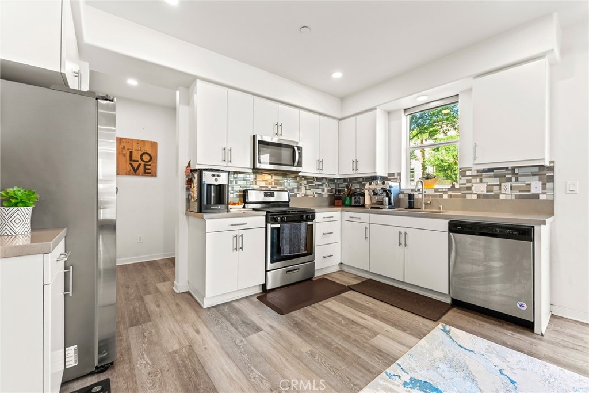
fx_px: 229
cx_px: 294
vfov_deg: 81.2
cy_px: 196
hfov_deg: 104.2
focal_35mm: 14
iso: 320
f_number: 6.3
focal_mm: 14
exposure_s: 1/5
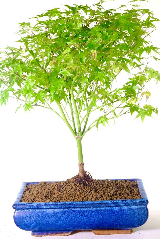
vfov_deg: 24.5
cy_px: 120
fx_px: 553
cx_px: 80
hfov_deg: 16.5
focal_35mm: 83
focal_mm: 55
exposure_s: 1/30
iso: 1600
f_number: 8
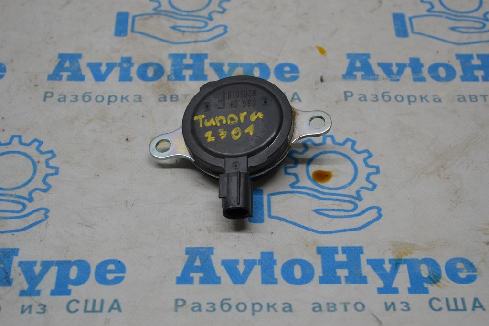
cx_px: 244
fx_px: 978
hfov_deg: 28.1
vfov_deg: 18.9
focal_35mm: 72
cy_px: 163
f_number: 5.3
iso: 400
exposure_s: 1/125
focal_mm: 48
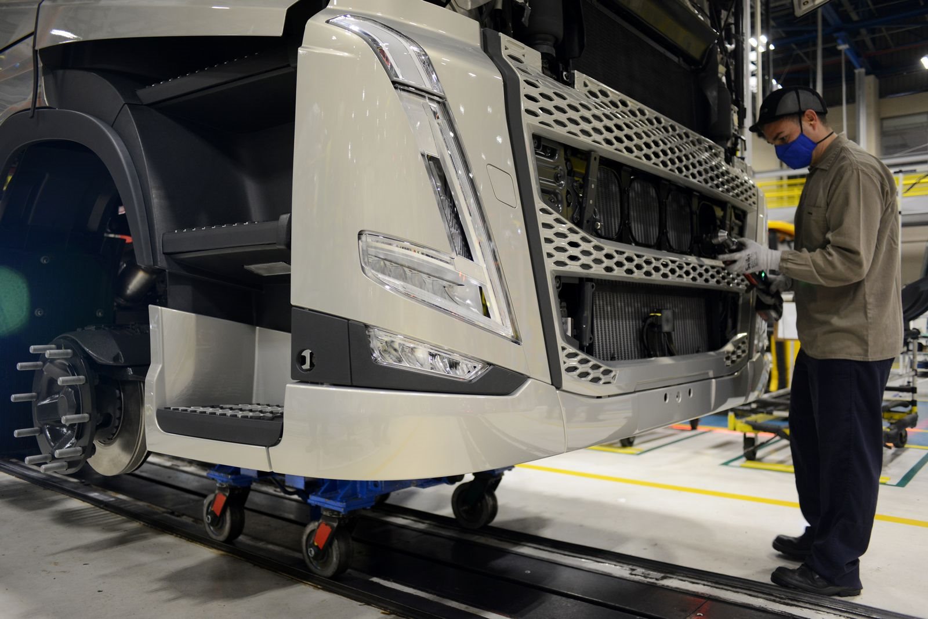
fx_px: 722
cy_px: 310
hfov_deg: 65.5
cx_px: 464
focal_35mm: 28
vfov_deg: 46.4
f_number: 2.8
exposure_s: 1/60
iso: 800
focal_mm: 28
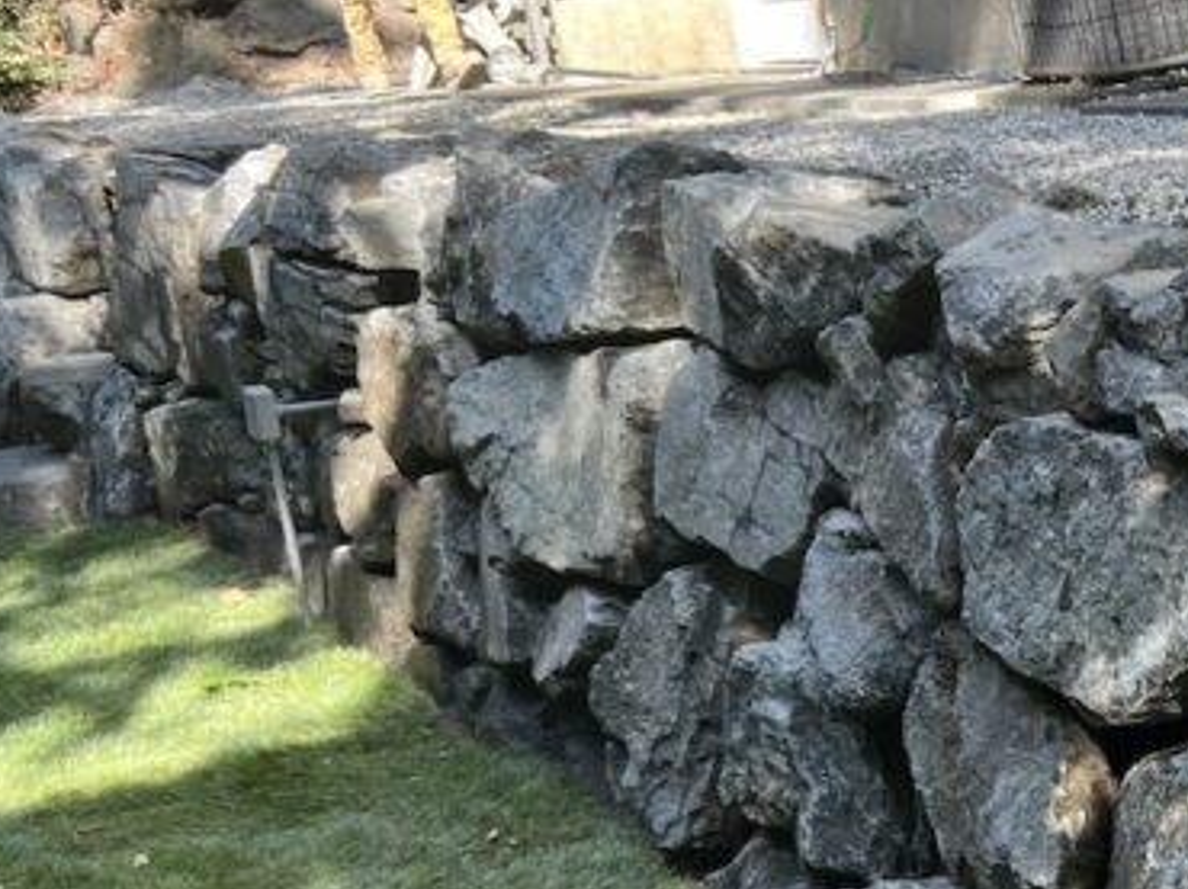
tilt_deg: -20.2
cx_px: 1387
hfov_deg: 24.7
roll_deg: +5.8
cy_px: 867
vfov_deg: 19.9
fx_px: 2469
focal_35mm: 72
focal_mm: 5.7
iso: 50
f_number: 1.5
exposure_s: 1/342
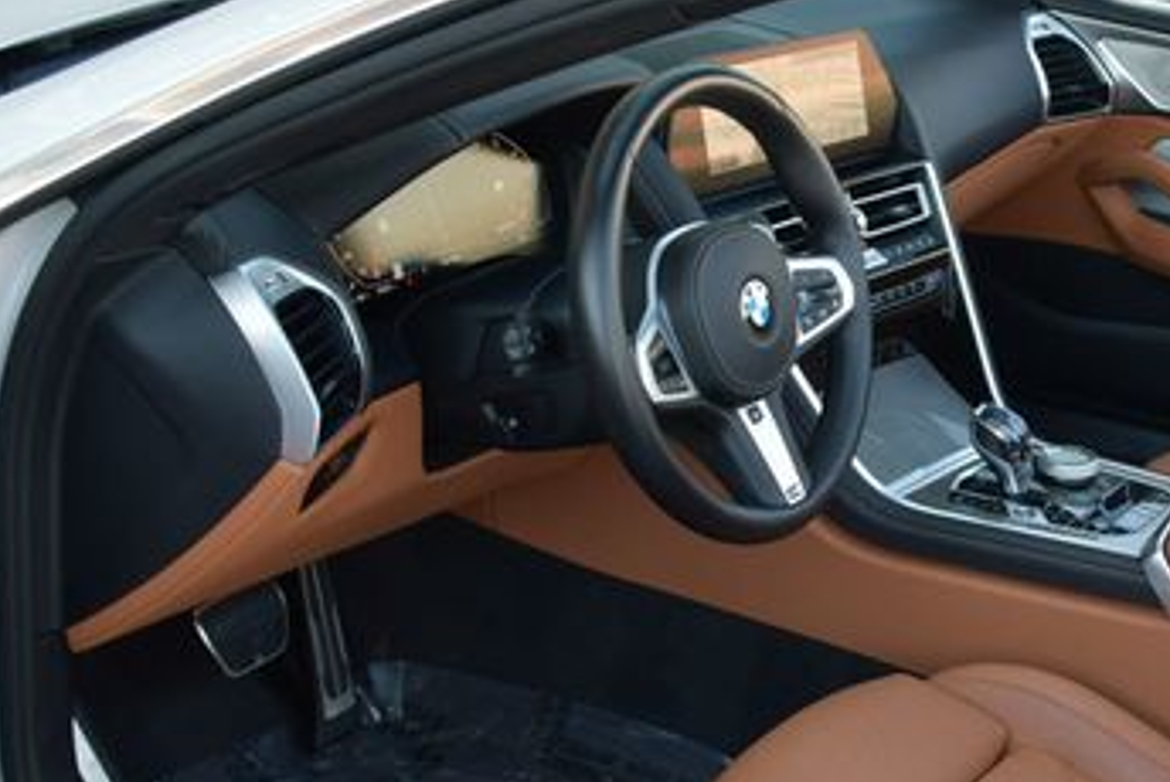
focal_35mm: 67
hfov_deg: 29.0
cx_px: 1020
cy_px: 646
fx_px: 2179
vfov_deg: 20.1
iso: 400
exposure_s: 1/250
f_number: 4.5
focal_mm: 18
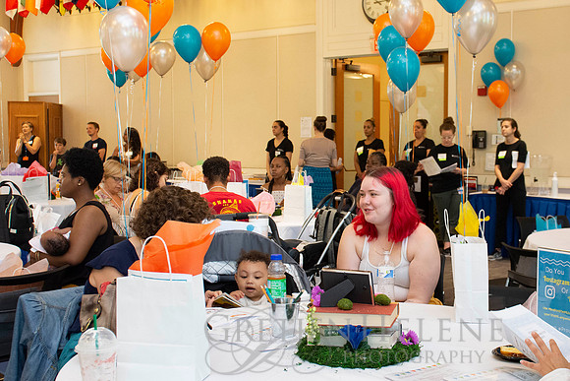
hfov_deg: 40.5
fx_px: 765
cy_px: 205
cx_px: 373
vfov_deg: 27.9
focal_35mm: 48
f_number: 4.5
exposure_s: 1/100
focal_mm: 24
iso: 2000
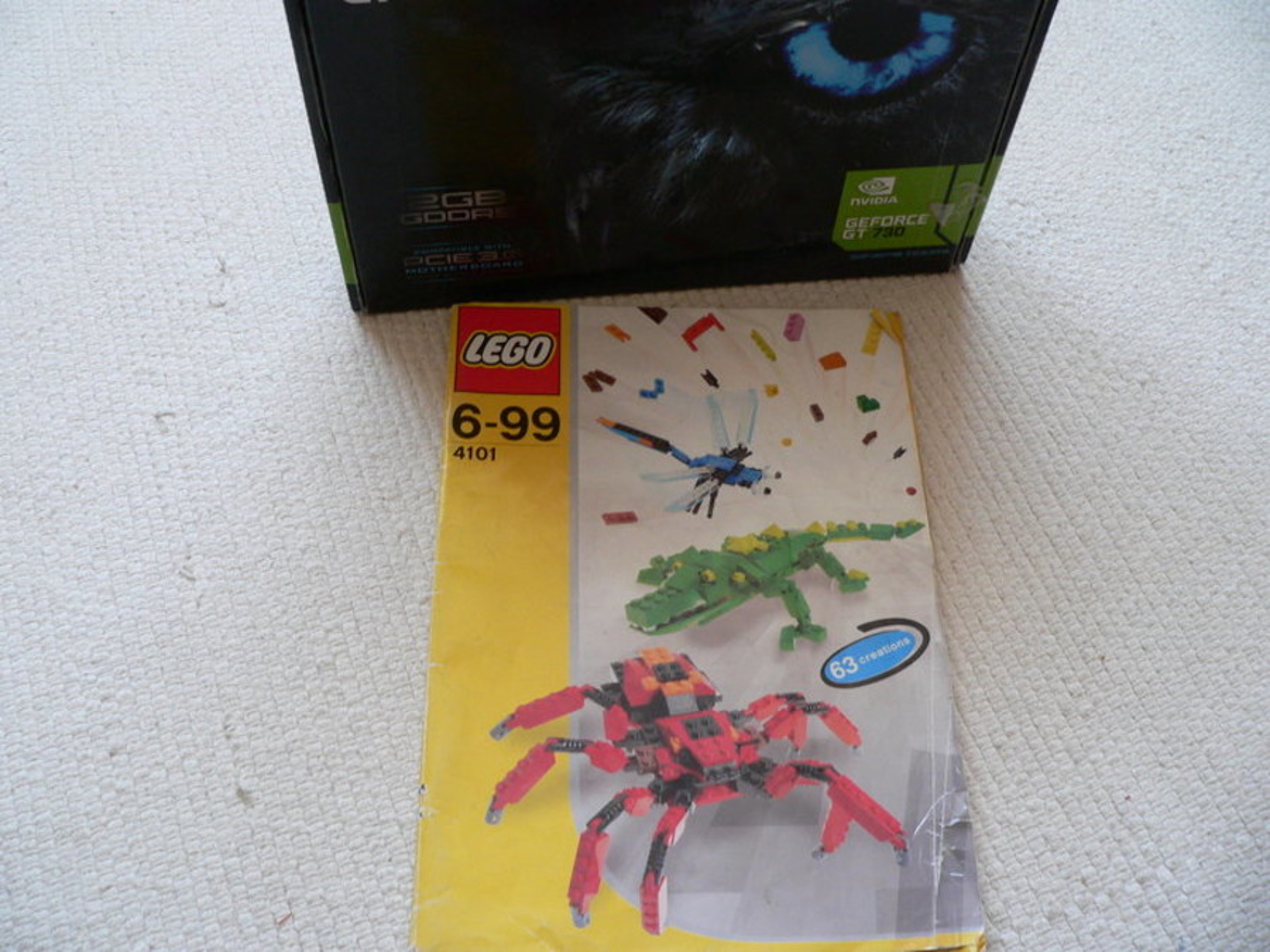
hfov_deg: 51.4
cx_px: 635
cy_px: 476
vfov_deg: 39.7
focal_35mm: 36
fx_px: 1321
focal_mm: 6
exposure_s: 1/25
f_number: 2.8
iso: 200
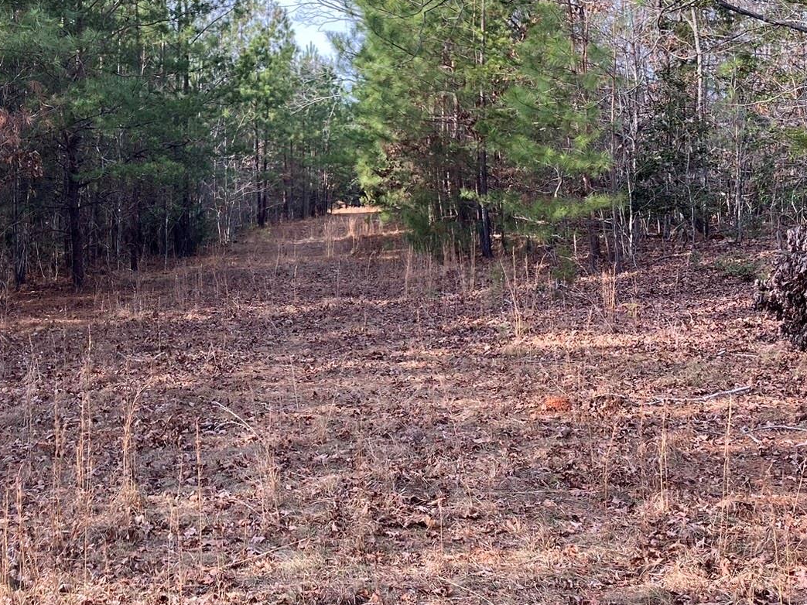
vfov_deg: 26.6
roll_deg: -1.5
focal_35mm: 55
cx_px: 228
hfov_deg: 34.4
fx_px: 1282
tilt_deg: -1.8
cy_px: 291
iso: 32
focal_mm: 3.99
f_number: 1.8
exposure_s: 1/204
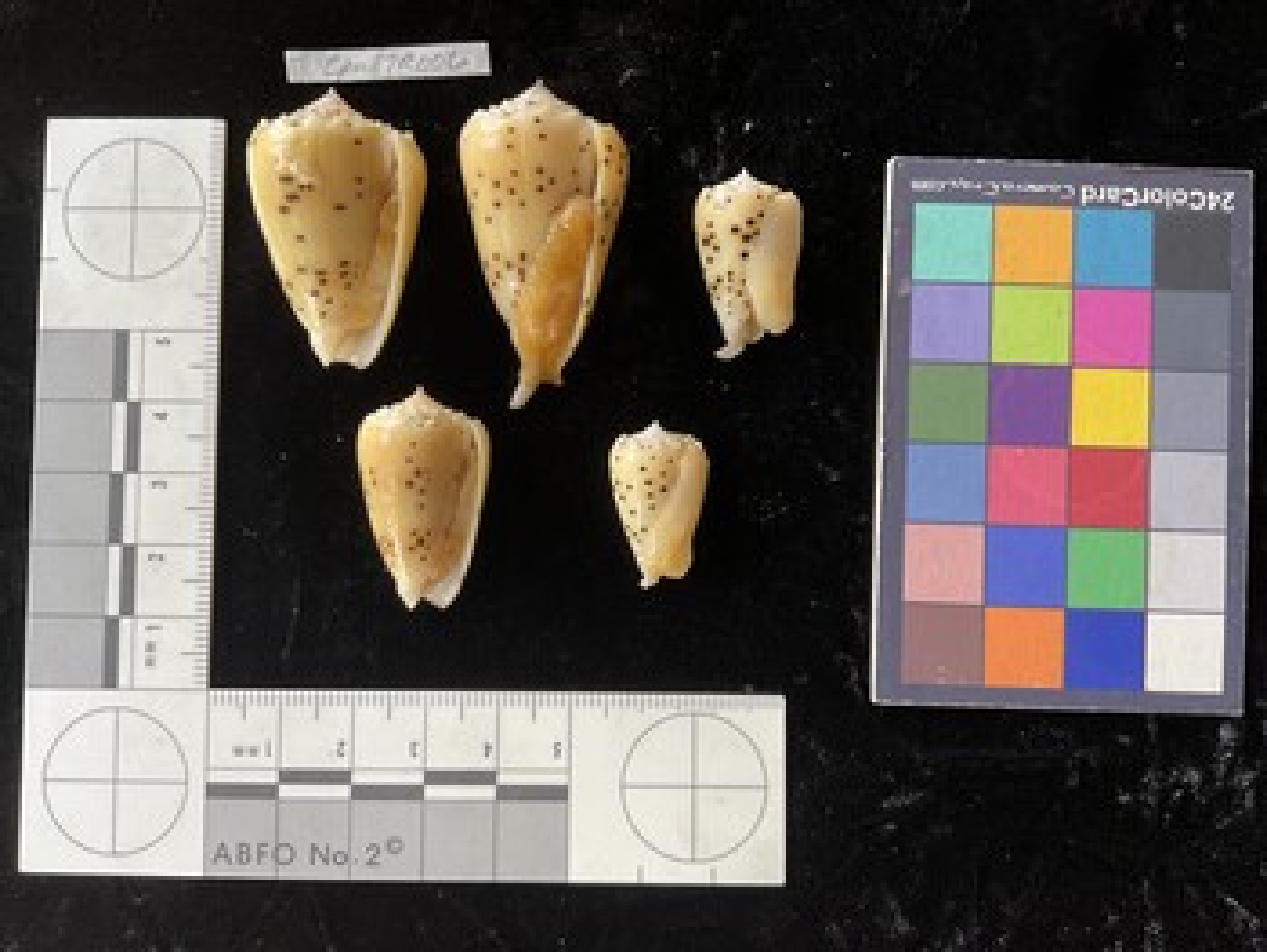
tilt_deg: -88.0
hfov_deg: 61.6
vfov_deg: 48.3
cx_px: 634
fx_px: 1062
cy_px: 476
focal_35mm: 29
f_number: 1.8
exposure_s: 1/60
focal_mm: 3
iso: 50
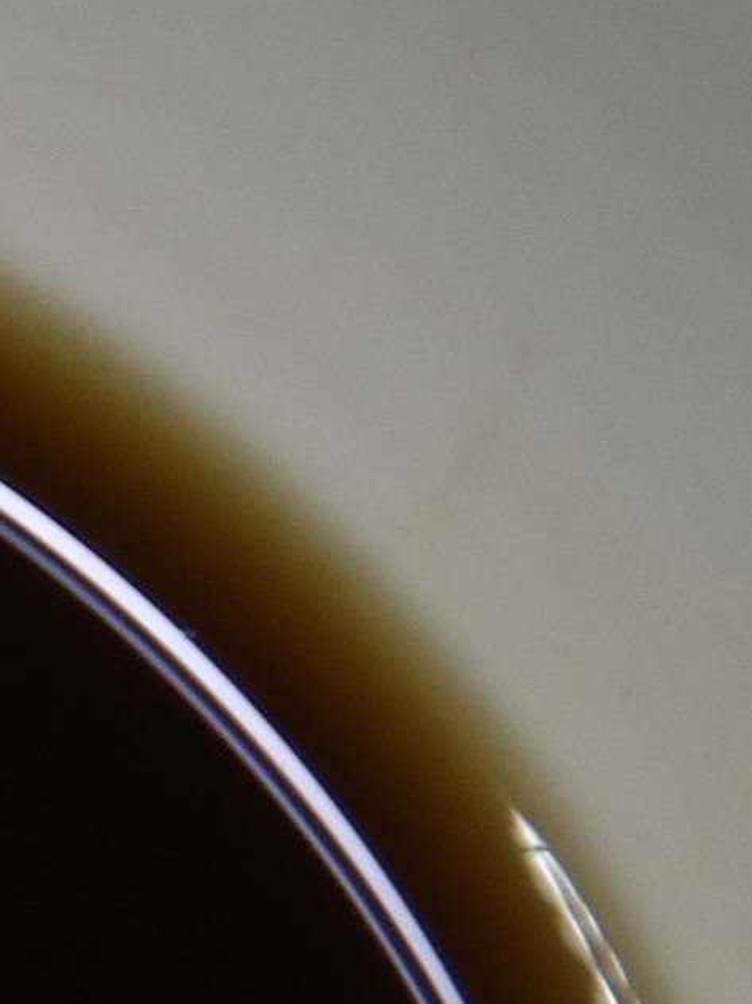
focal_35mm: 367
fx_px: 10634
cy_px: 1217
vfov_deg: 5.4
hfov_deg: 3.6
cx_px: -3205
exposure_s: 1/80
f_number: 4
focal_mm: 29
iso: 200
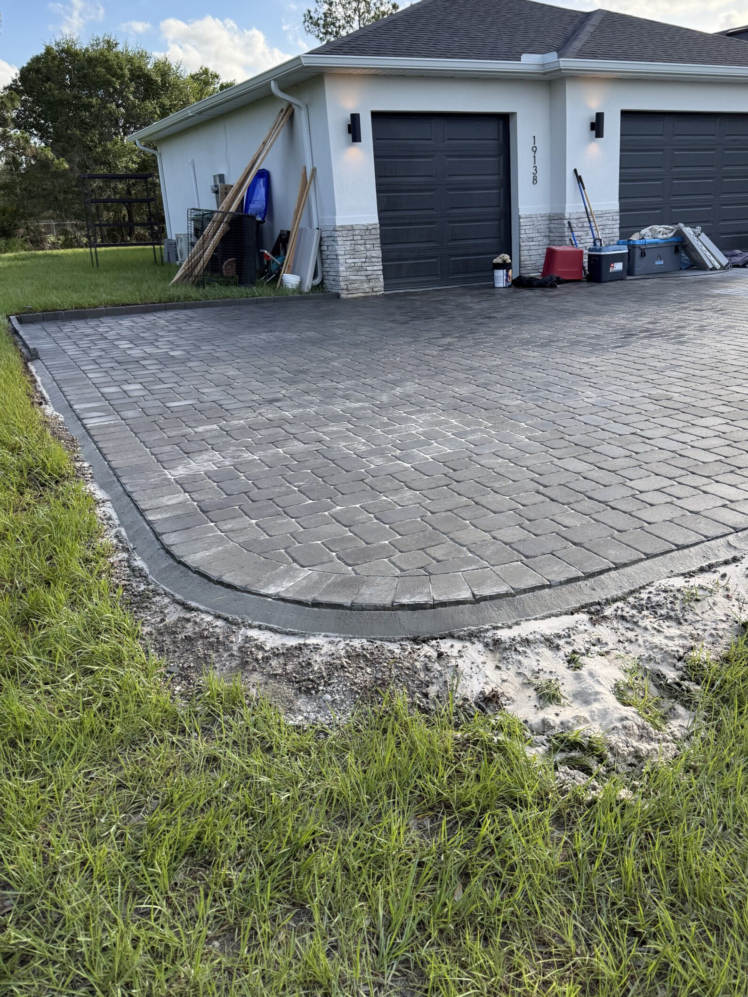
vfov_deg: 61.6
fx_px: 836
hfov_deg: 48.0
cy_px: 471
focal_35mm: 29
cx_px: 436
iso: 100
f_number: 1.78
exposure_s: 1/1211
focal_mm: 6.76
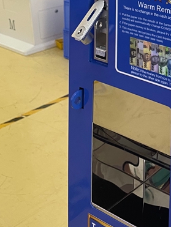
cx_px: 194
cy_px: -51
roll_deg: -1.4
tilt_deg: -6.4
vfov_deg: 24.8
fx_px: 460
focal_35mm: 70
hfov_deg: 20.0
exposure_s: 1/65
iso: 125
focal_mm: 4.2
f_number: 1.6
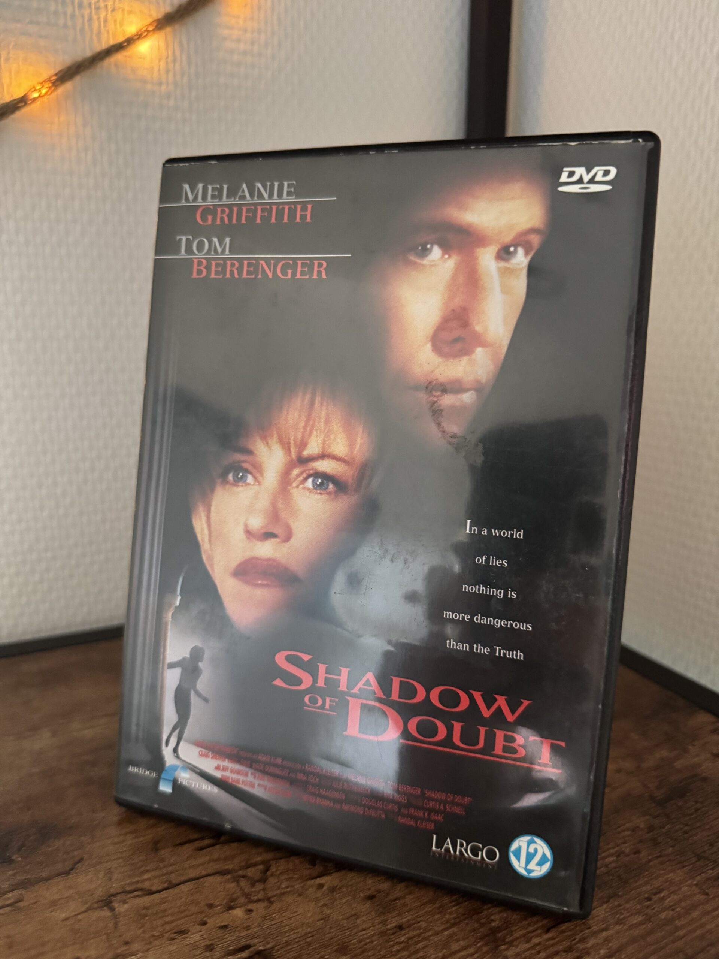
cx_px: 360
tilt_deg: -11.9
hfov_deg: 56.8
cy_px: 480
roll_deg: -1.1
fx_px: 665
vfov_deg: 71.6
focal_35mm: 24
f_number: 1.78
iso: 1000
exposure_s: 1/40
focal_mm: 6.76
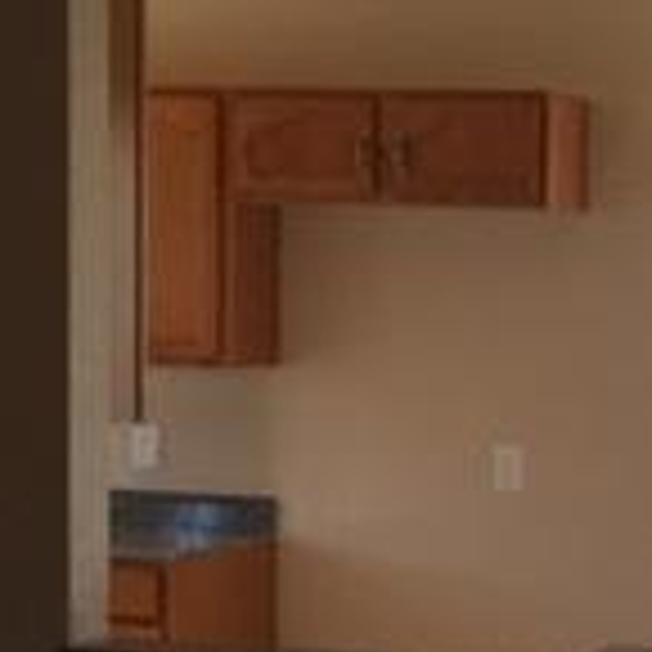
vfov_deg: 15.3
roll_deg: -2.3
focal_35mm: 113
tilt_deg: -6.0
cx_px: 751
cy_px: 562
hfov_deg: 15.0
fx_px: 2408
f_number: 2.2
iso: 32
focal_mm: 4.15
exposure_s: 1/120
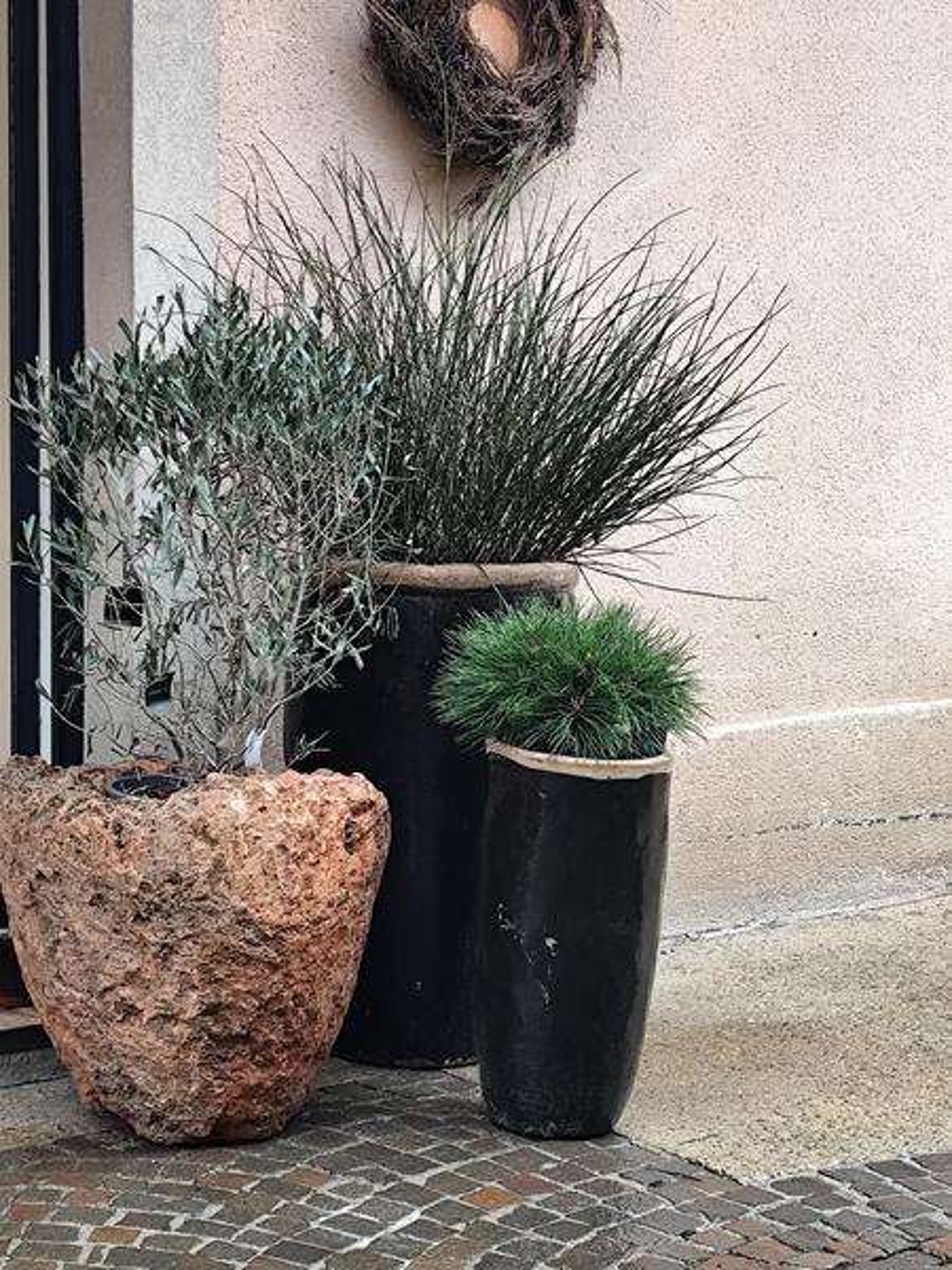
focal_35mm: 81
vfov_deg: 24.1
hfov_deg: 18.2
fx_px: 2970
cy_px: 635
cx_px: 476
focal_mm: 6.19
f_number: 1.65
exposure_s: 1/33.3
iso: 320
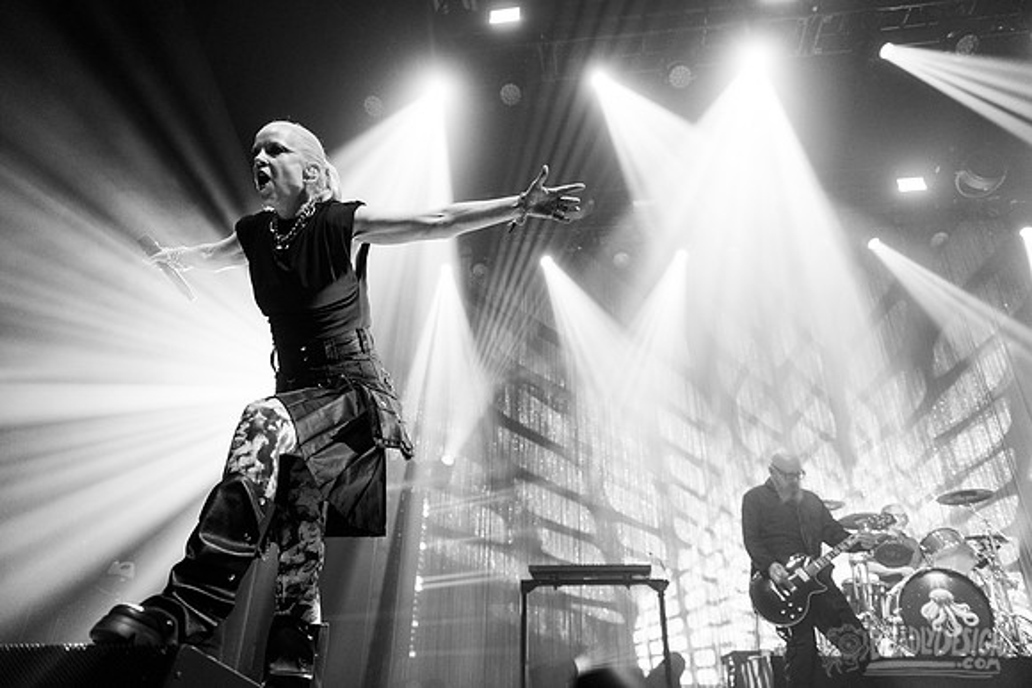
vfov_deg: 53.2
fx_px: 688
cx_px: 516
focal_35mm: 24
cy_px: 344
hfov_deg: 73.7
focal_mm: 24
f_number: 3.2
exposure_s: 1/250
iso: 2500
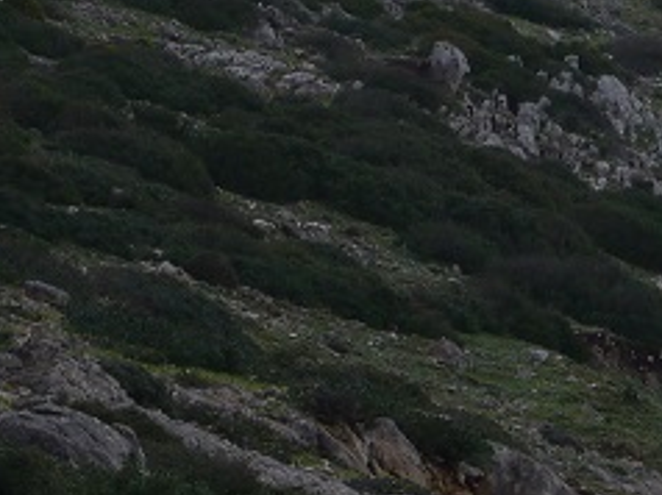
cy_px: 1090
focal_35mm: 397
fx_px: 7585
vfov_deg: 3.7
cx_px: 465
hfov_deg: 5.0
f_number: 8
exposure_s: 1/320
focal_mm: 41
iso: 160
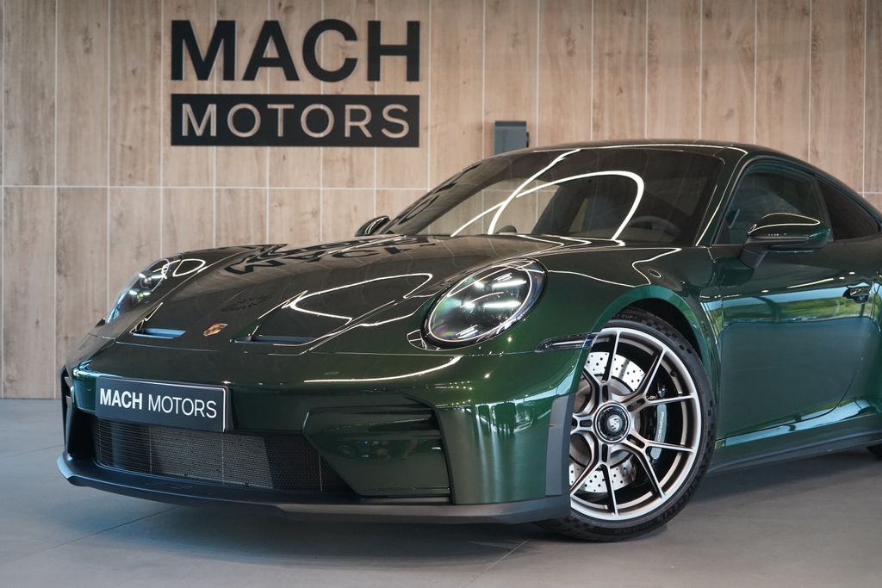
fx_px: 1495
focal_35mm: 61
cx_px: 441
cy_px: 294
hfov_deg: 32.9
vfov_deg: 22.3
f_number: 5.6
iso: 4000
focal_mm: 61
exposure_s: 1/160
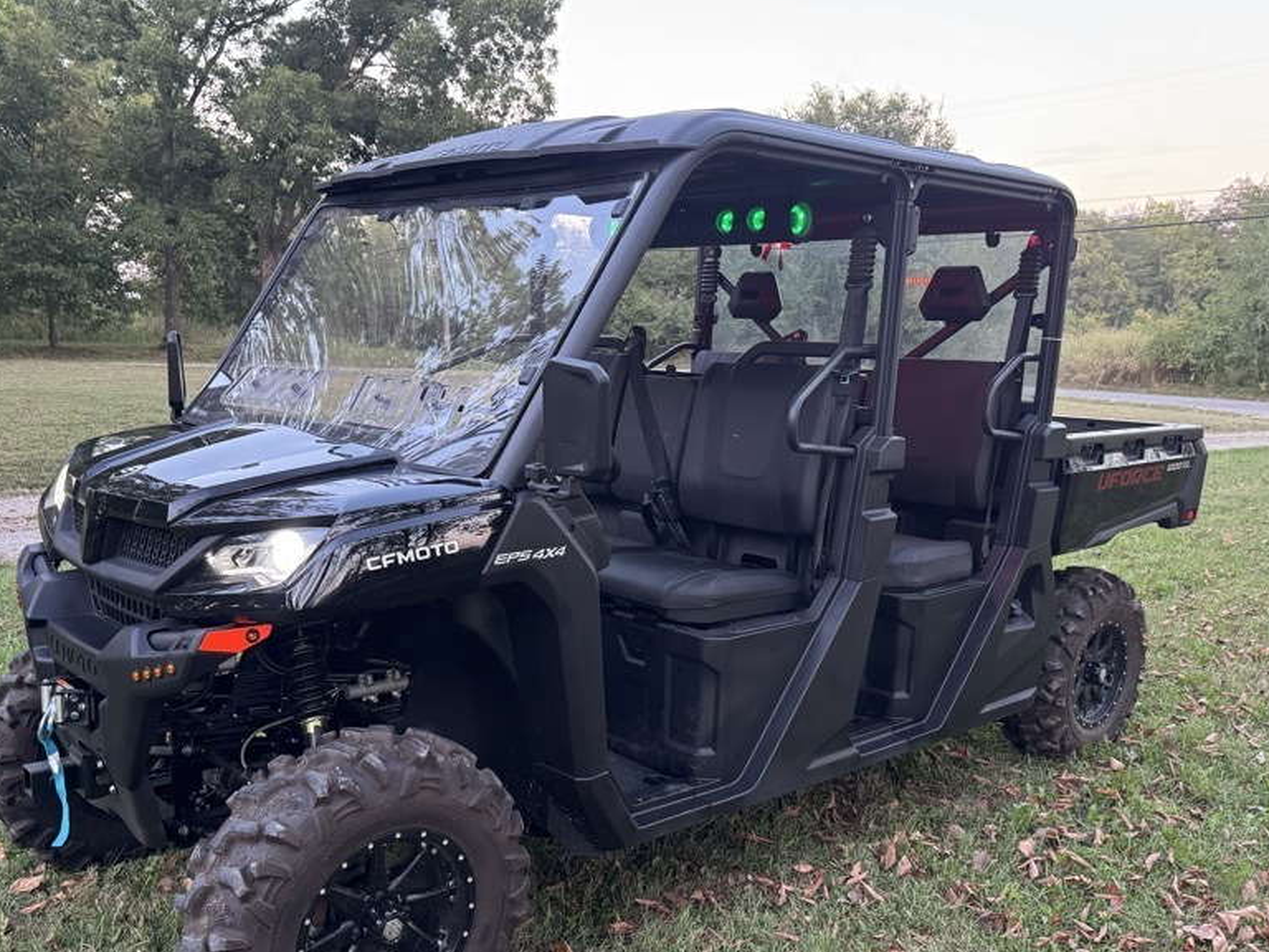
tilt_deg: -11.6
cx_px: 625
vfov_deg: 43.9
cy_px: 582
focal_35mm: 32
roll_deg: +1.6
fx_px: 1173
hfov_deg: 56.8
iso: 400
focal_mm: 6.76
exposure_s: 1/60
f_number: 1.78
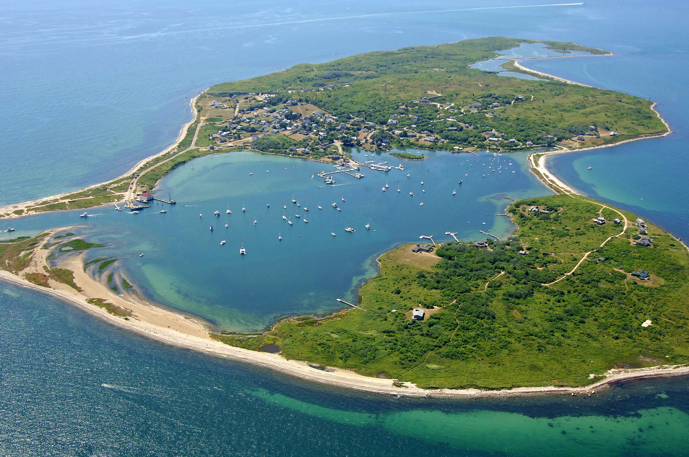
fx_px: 832
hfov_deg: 45.0
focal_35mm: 44
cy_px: 228
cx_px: 344
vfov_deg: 30.8
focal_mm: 29
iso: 400
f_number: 6
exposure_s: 1/1000
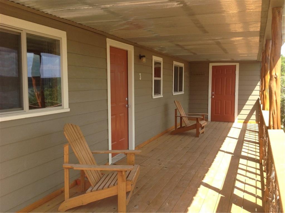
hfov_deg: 52.7
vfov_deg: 40.6
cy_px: 106
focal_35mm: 35
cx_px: 142
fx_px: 288
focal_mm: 4.28
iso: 50
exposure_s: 1/398
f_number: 2.4
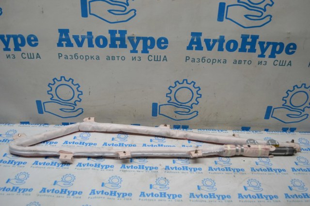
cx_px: 155
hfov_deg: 62.0
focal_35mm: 30
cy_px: 103
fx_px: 258
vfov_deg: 43.6
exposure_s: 1/500
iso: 1100
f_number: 3.8
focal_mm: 20
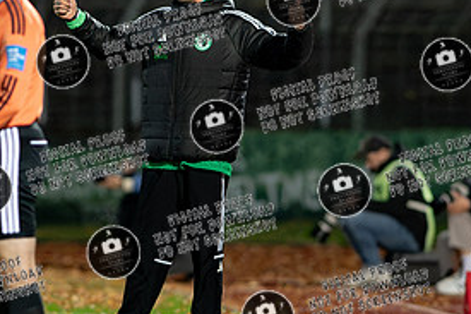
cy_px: 210
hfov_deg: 1.8
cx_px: 117
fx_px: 14709
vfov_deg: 1.2
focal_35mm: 1125
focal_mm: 300
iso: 5000
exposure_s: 1/1250
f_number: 3.2
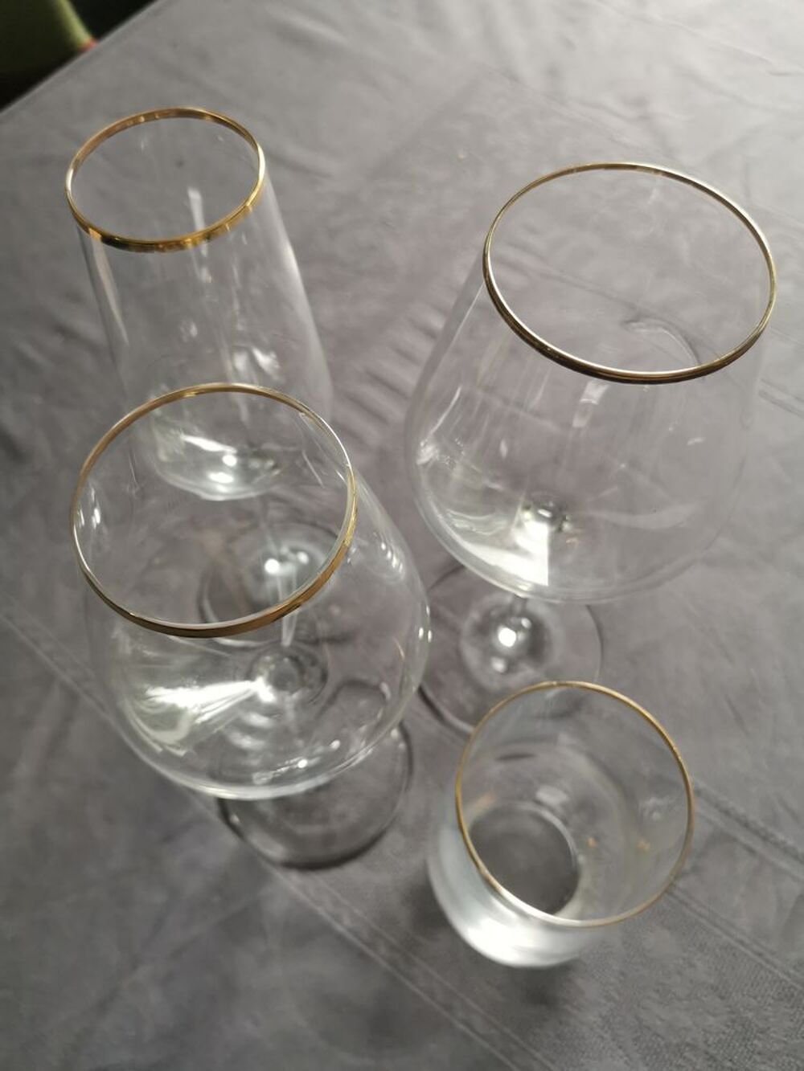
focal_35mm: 27
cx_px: 402
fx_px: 836
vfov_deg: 65.3
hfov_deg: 51.4
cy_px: 536
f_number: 1.8
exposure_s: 1/100
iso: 250
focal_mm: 5.58
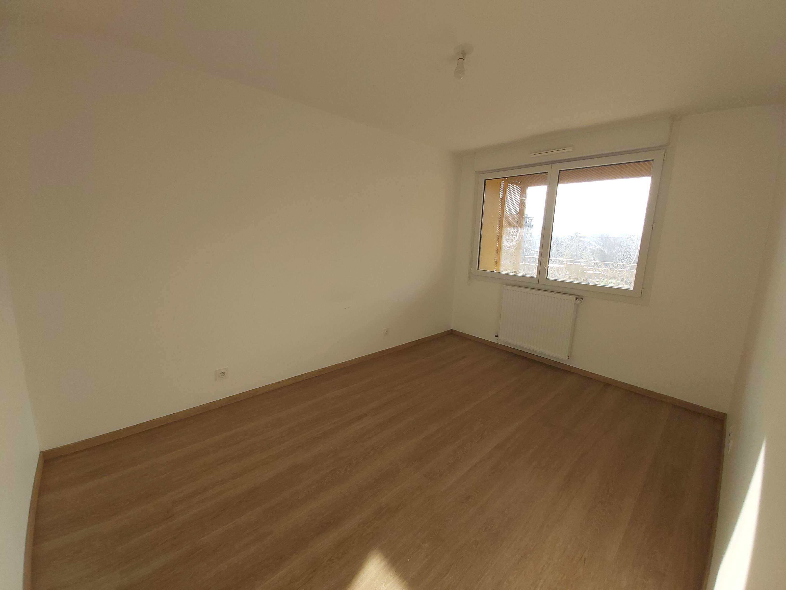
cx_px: 393
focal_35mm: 12
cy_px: 295
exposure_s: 1/175
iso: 40
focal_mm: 1.42
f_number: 2.2
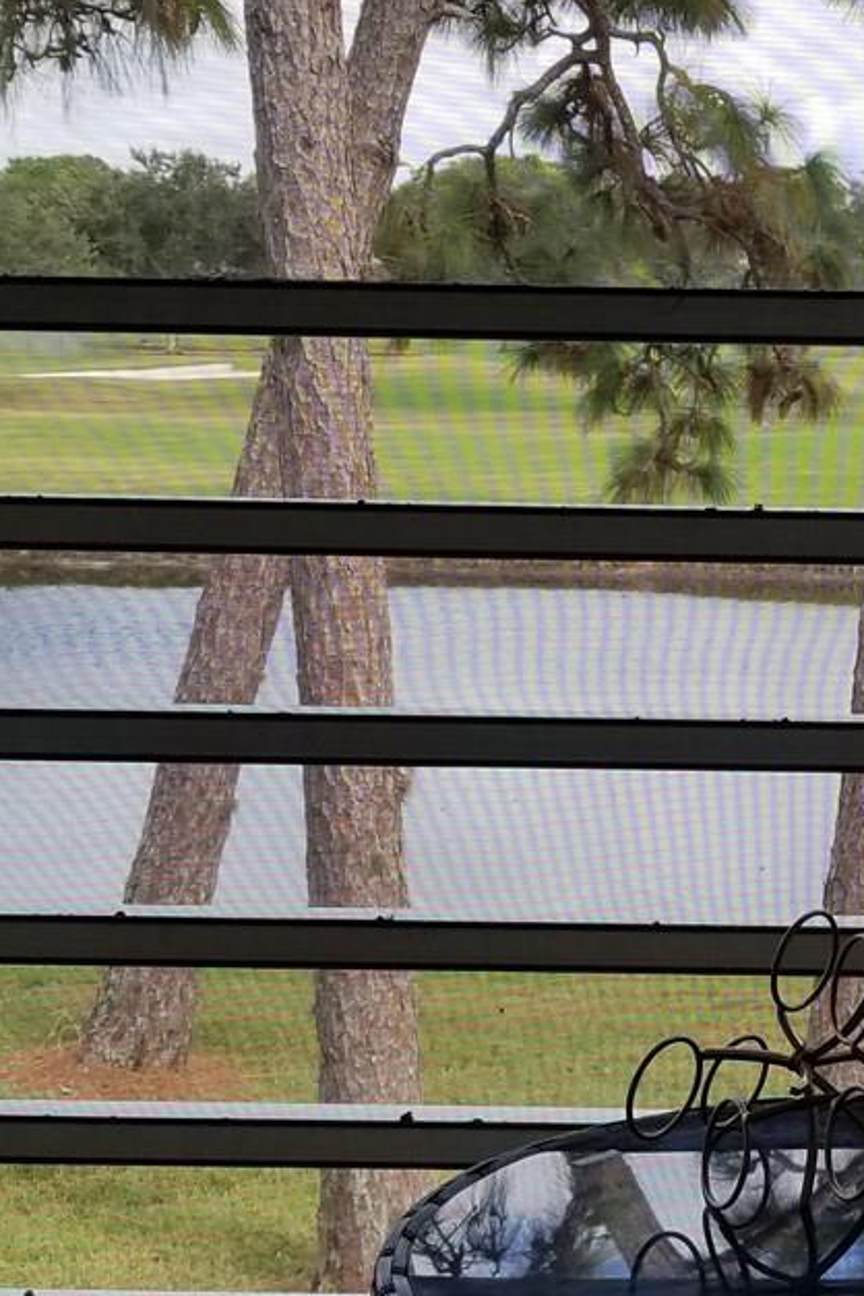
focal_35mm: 69
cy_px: 769
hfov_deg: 18.8
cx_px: 986
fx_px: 2484
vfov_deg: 29.2
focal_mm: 4.3
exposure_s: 1/878
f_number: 1.7
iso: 50
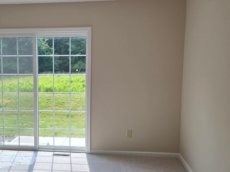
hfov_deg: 40.0
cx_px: 55
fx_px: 306
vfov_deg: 31.5
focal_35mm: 46
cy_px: 99
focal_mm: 5.4
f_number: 1.8
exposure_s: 1/1571
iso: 80
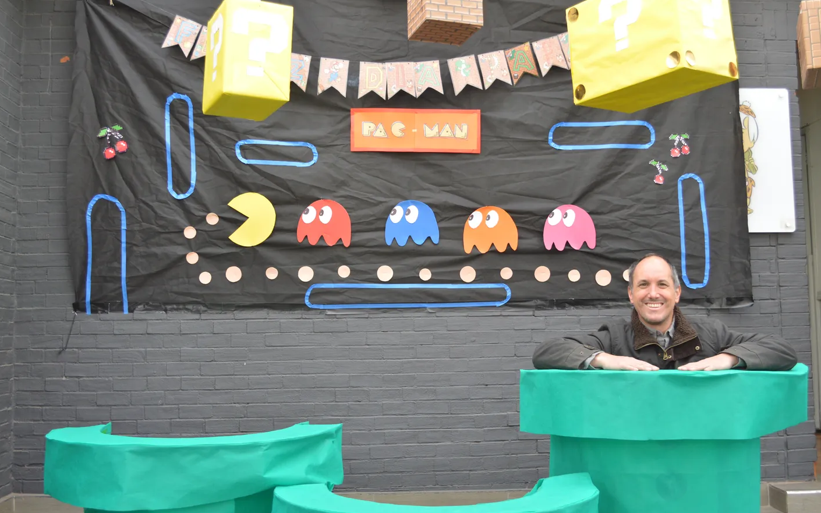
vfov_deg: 32.0
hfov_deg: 49.3
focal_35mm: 40
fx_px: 895
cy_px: 246
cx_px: 412
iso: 400
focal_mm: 26
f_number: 4.5
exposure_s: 1/80
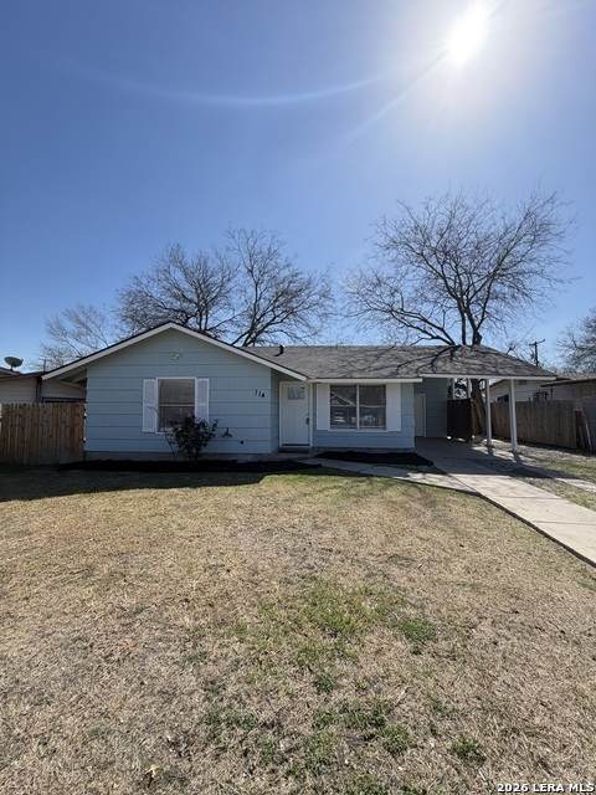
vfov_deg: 102.1
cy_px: 398
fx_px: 321
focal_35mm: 14
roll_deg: -0.7
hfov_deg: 85.7
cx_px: 298
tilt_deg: +2.4
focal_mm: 2.22
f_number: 2.2
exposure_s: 1/830
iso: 25
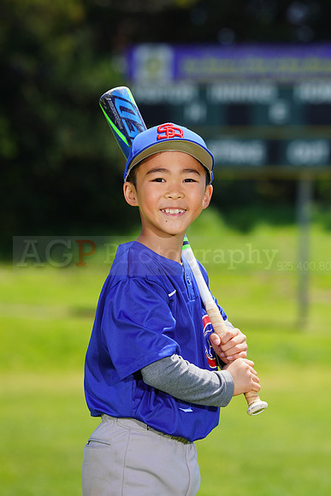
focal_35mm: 268
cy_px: 248
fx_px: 3694
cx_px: 166
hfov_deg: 5.1
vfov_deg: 7.7
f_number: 8
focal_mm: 268
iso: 100
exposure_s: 1/250
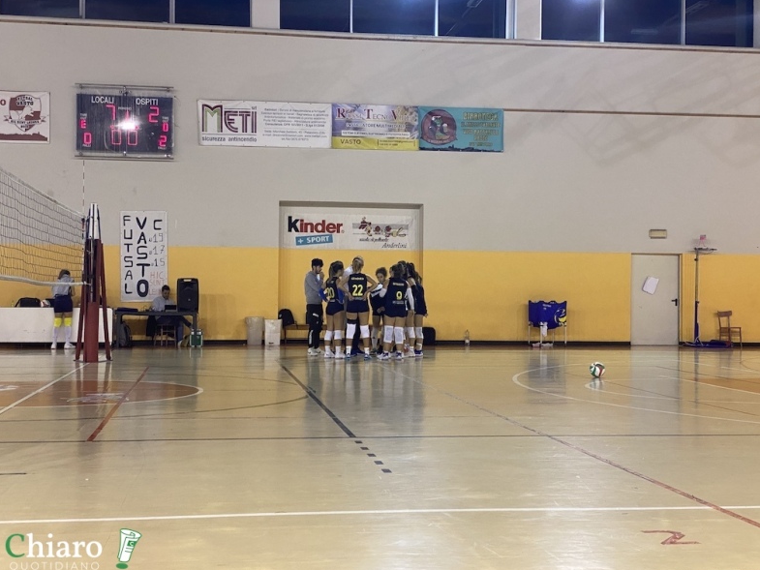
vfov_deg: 27.5
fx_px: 1164
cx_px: 381
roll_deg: -0.7
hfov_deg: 36.2
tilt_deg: -0.1
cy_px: 285
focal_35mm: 53
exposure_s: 1/100
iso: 125
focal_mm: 6
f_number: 2
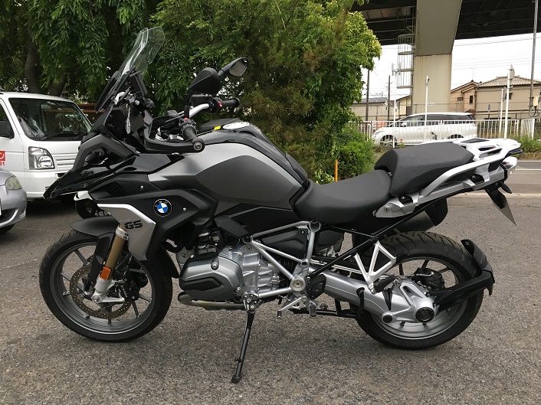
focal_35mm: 29
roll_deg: +0.6
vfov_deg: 48.2
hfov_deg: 61.7
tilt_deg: -7.7
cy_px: 202
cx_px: 270
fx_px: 453
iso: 32
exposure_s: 1/30
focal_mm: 4.15
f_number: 2.2
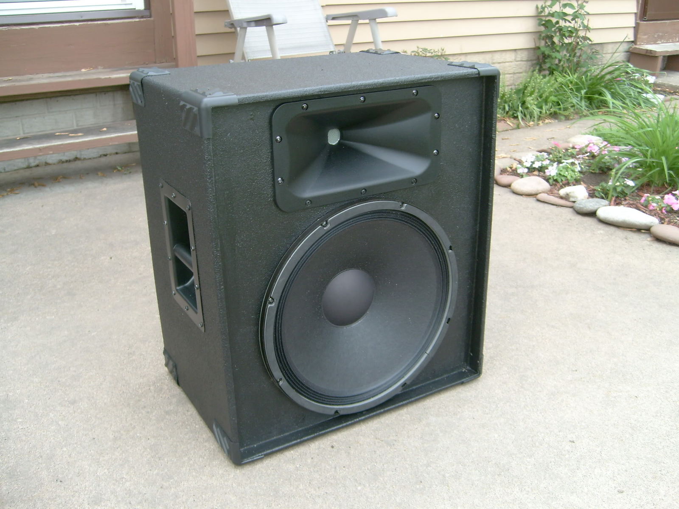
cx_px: 340
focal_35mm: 35
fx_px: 687
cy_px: 254
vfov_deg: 40.7
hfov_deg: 52.6
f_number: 2.8
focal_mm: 5.8
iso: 80
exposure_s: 1/125
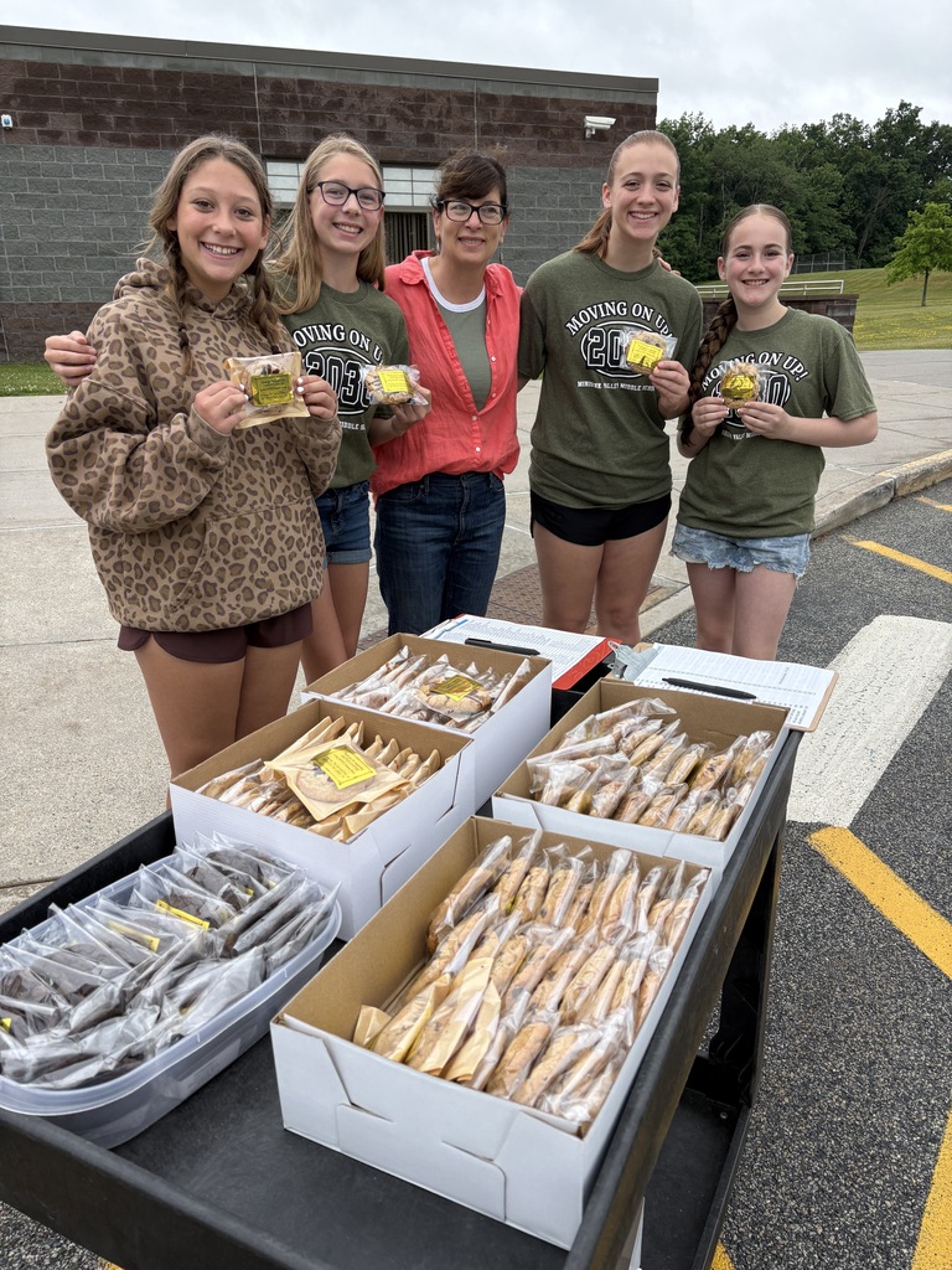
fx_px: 953
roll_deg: +0.5
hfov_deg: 53.1
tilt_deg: -18.0
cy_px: 635
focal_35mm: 26
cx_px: 476
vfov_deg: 67.3
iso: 50
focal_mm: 5.96
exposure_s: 1/264
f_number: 1.6
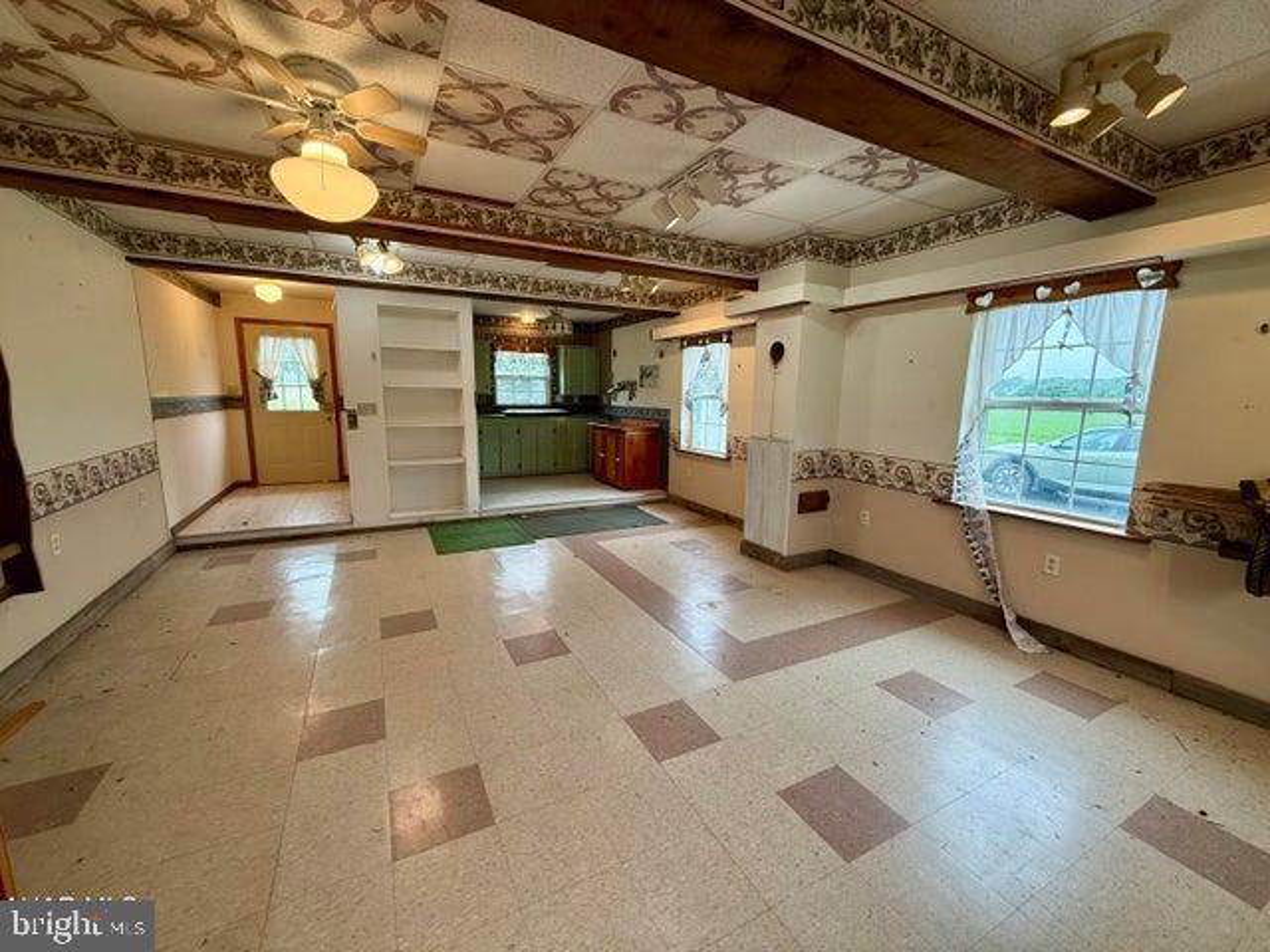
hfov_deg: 102.1
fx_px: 514
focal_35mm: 14
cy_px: 476
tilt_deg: -8.4
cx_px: 635
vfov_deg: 85.7
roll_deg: -0.3
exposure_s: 1/120
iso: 200
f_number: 2.2
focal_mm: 2.22
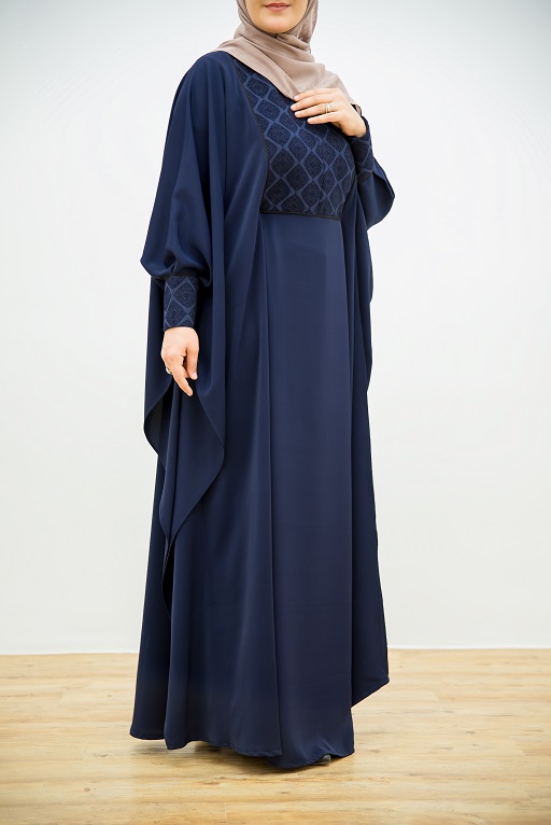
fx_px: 1489
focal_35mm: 65
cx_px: 276
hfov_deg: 21.0
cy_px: 412
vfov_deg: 30.9
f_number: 2.8
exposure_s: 1/100
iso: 100
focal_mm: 65
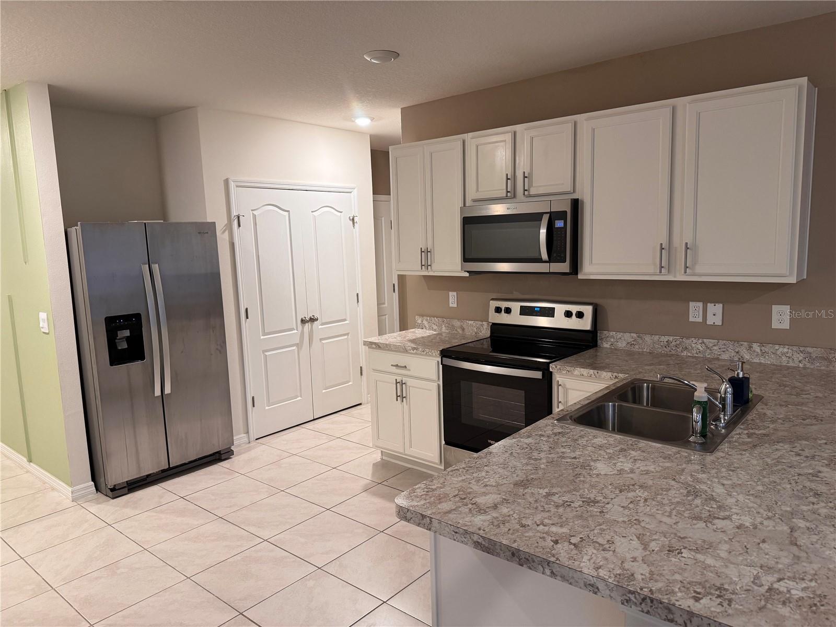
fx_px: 580
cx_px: 418
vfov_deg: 56.8
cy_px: 314
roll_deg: +1.6
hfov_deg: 71.6
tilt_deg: -8.2
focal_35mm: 24
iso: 250
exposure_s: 1/60
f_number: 1.78
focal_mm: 6.76
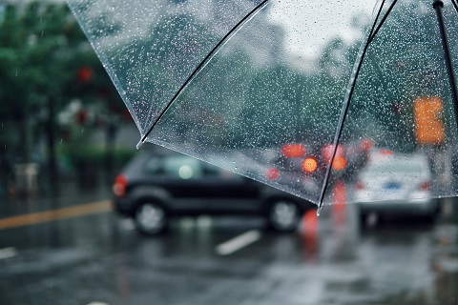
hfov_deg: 43.6
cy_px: 152
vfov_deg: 29.9
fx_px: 572
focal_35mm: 45
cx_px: 229
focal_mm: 30
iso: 160
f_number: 1.4
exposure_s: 1/500
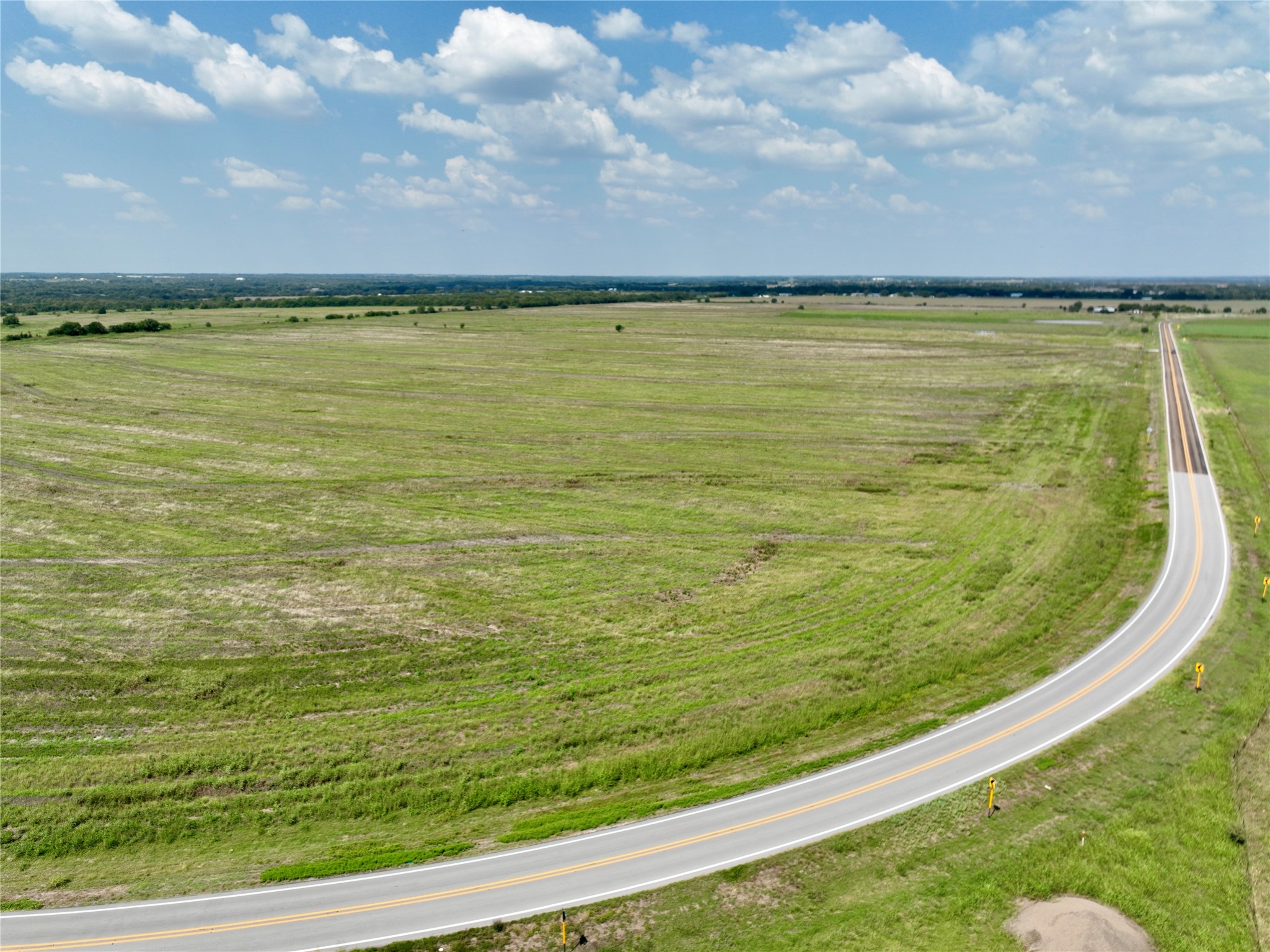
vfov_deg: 56.8
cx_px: 635
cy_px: 476
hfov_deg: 71.6
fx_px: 880
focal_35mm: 24
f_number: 2.8
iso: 100
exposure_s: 1/1600
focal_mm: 12.29
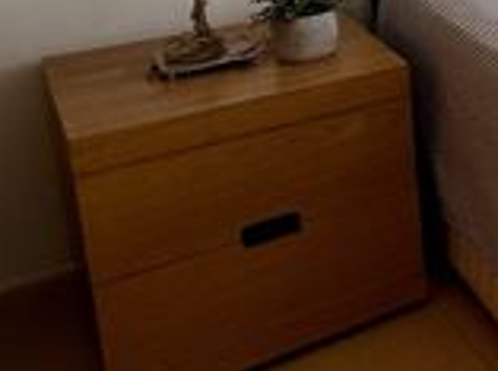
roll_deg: -3.1
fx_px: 904
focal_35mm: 63
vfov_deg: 21.1
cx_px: 1007
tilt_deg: -10.8
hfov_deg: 18.7
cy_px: -108
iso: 40
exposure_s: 1/334
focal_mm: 2.22
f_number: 2.2
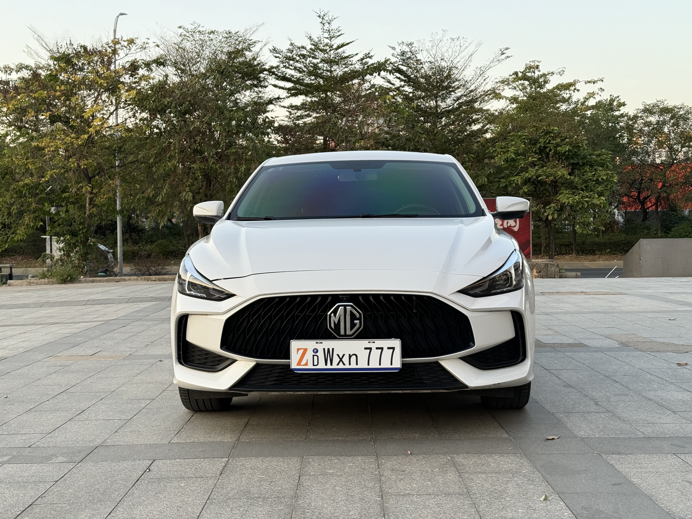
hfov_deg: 39.7
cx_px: 346
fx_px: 960
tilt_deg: -1.3
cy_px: 260
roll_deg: +0.5
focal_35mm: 48
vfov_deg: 30.3
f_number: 1.78
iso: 64
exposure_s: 1/268
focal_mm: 6.76
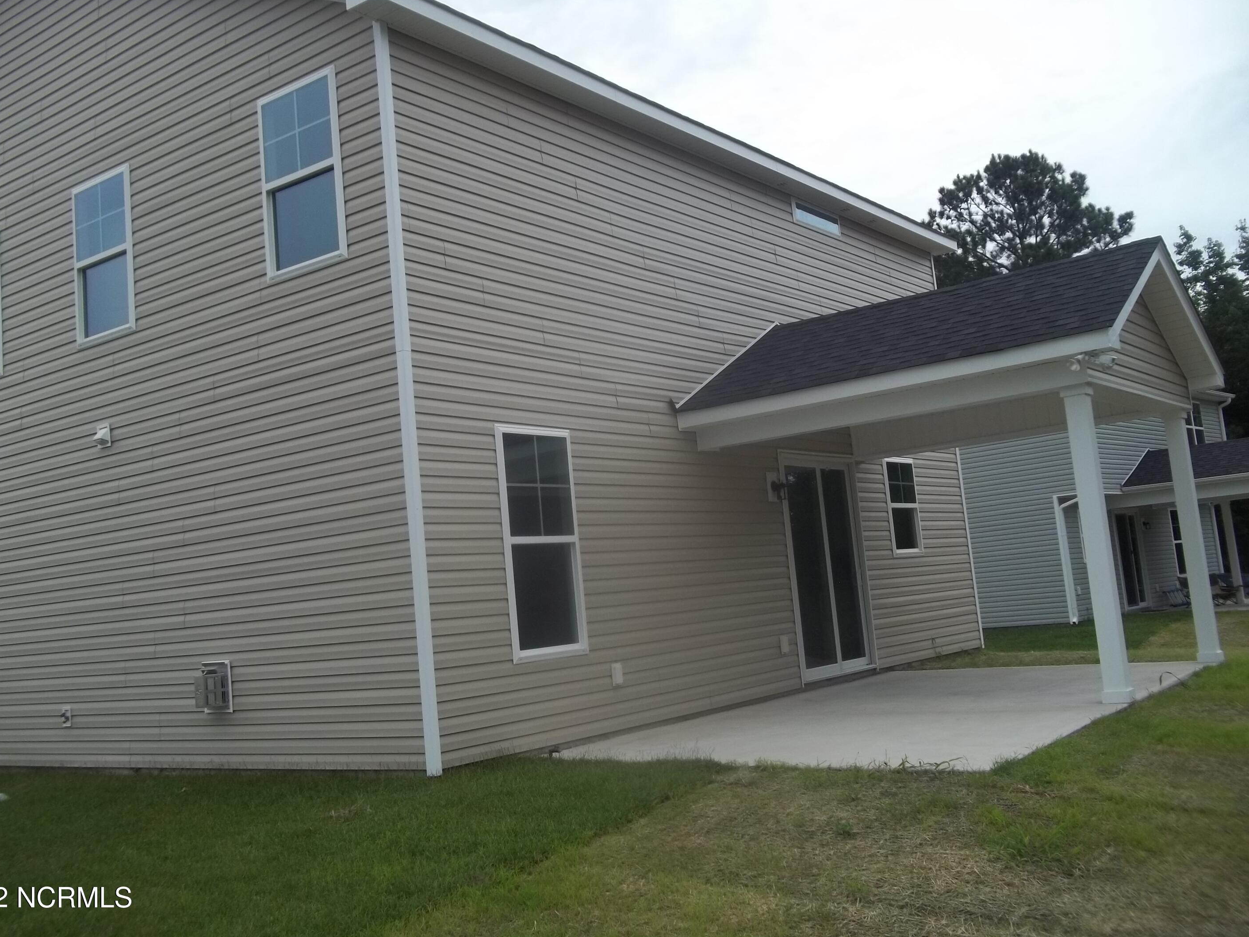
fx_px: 1227
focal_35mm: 34
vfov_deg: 41.8
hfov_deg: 53.9
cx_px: 587
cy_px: 445
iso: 64
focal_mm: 5.7
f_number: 2.9
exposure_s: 1/400
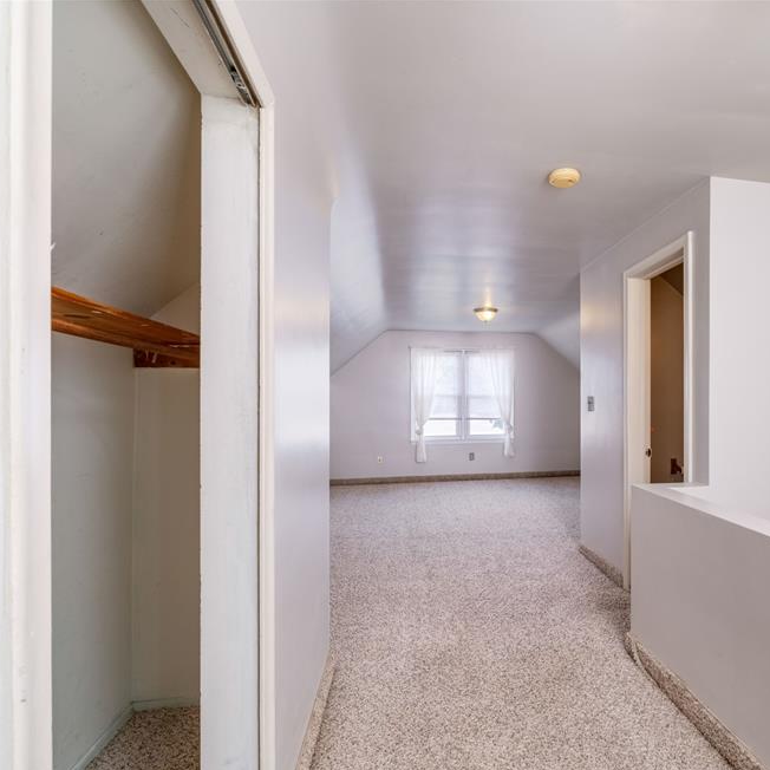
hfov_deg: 72.7
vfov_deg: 74.8
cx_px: 510
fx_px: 503
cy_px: 402
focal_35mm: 20
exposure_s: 1/60
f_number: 5.6
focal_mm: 10
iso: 640
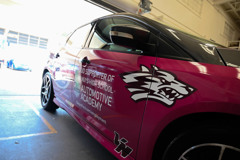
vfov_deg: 53.2
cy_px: 80
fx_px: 160
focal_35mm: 24
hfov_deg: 73.7
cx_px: 120
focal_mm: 24
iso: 800
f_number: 4
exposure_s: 1/125
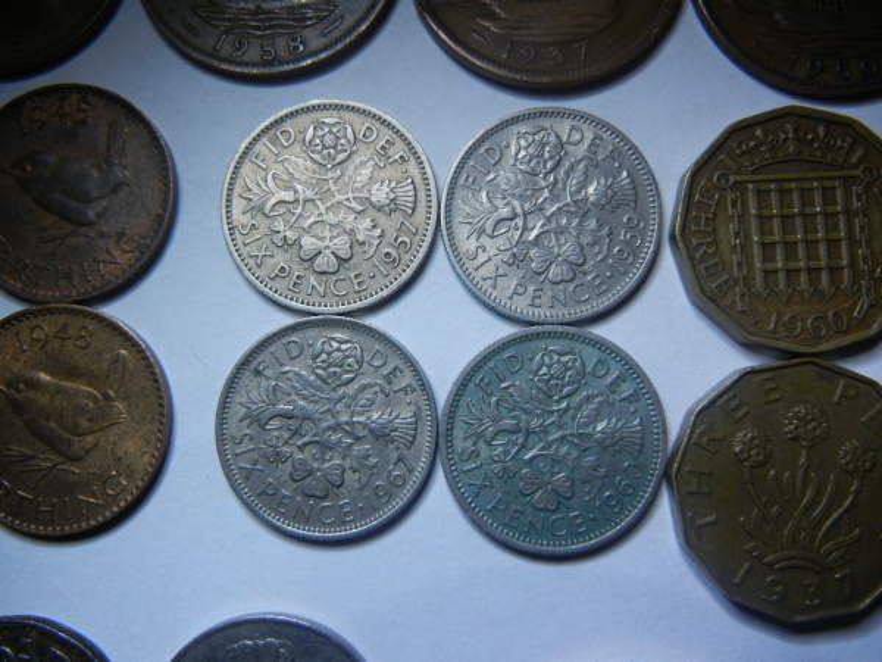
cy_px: 331
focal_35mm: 30
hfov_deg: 60.0
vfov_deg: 46.8
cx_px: 441
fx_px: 764
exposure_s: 1/93.1
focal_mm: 5.4
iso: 160
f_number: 3.5
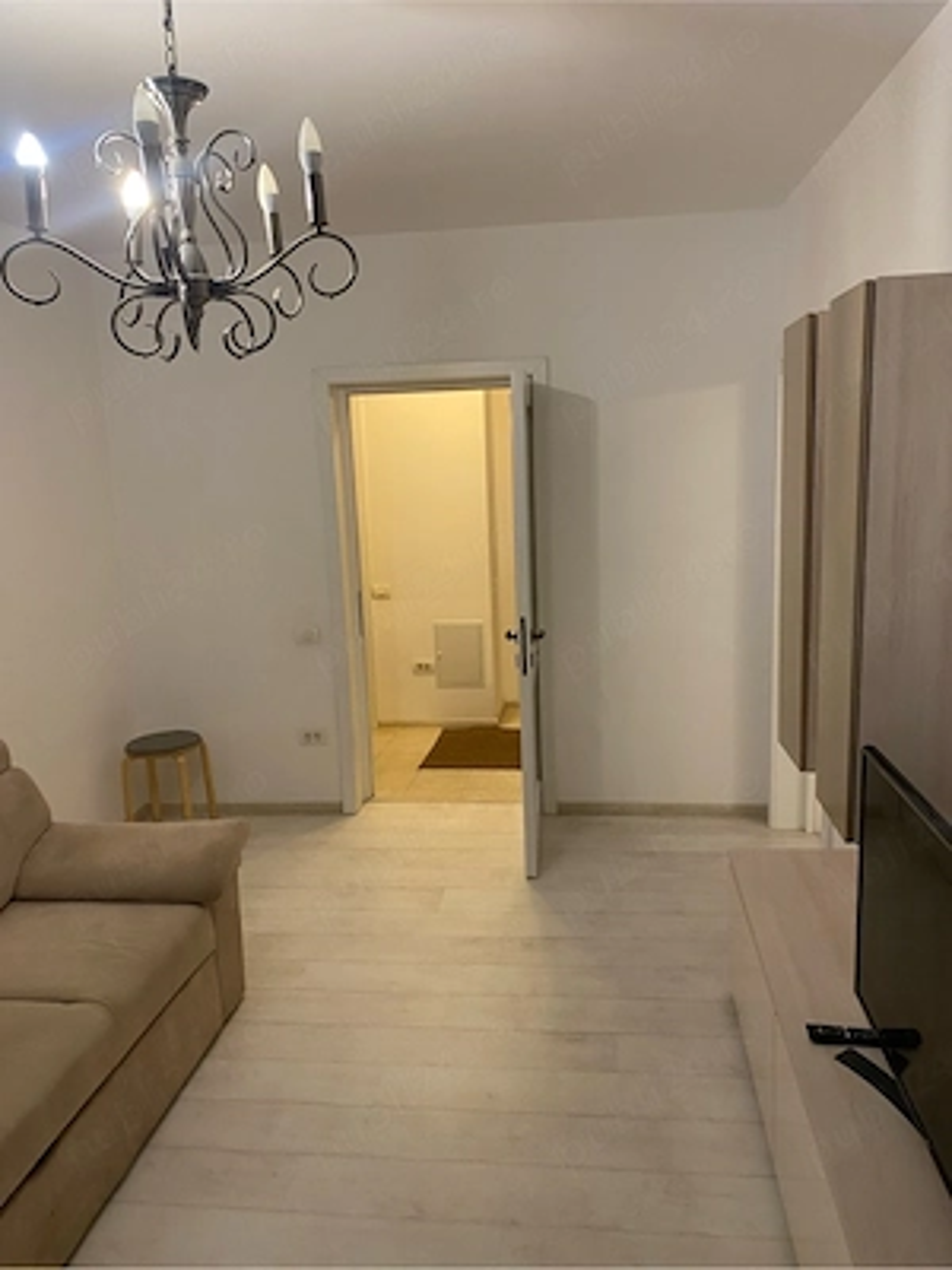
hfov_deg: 53.1
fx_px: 953
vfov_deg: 67.3
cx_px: 476
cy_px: 635
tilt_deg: -8.8
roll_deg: +1.7
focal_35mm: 26
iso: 160
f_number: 1.8
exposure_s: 1/50
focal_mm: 4.25
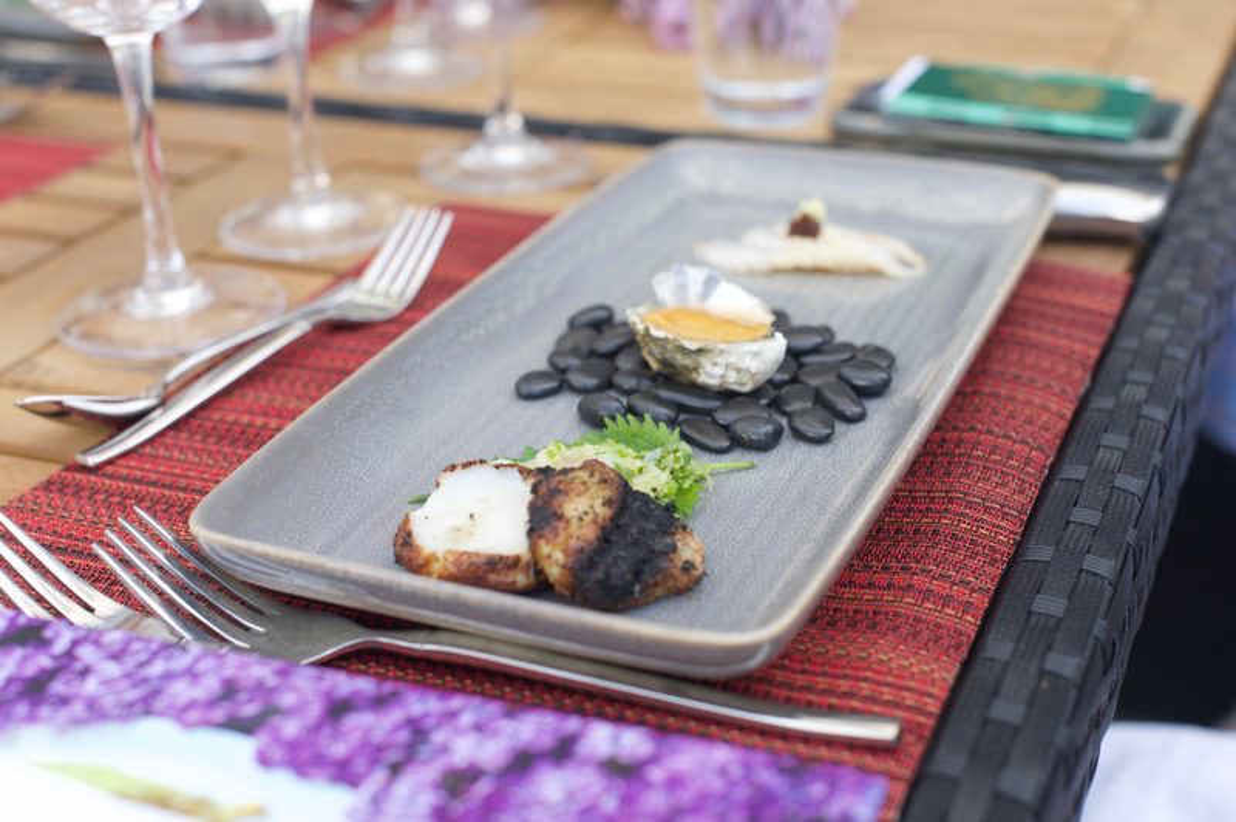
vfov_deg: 26.9
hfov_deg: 39.6
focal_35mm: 50
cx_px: 618
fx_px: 1715
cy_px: 411
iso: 320
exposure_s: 1/250
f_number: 4
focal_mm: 50
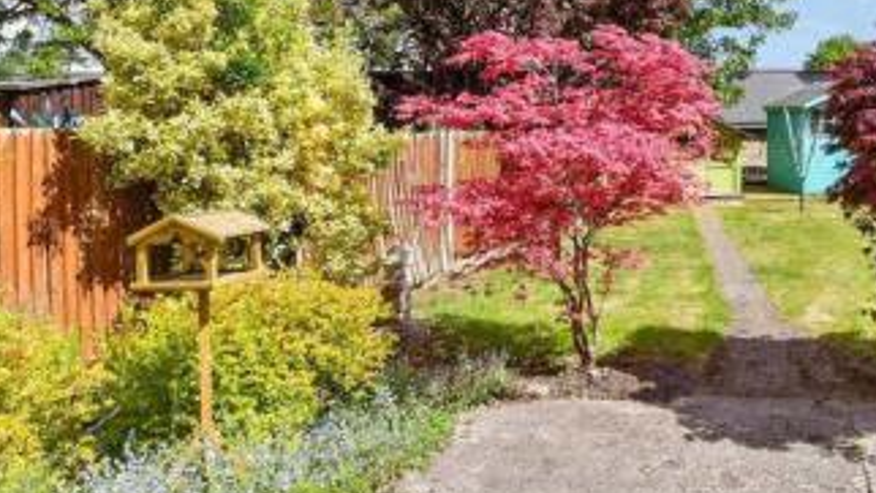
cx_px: 744
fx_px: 743
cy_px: 124
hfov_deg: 55.1
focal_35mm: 32
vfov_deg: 35.8
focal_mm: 10
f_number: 8
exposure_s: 1/1000
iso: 320
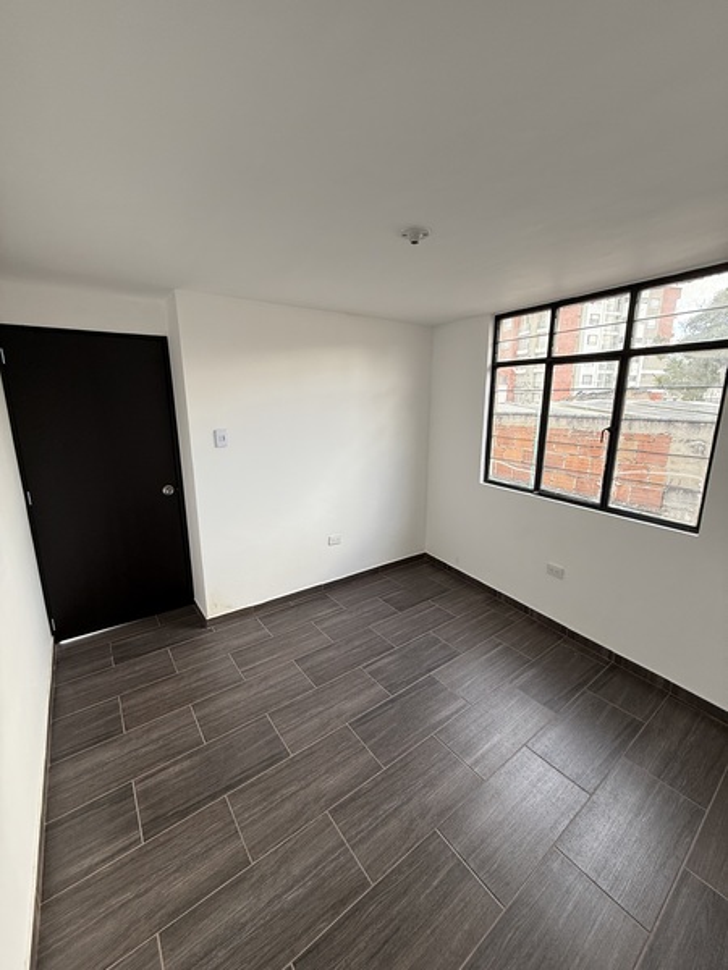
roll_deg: +0.0
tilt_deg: -11.9
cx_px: 364
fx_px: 393
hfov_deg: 85.7
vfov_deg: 102.1
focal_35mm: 14
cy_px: 485
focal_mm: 2.22
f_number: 2.2
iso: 100
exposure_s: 1/99
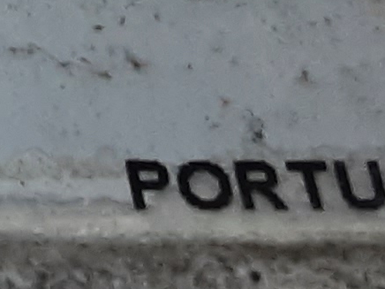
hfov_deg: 8.6
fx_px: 2247
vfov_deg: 7.2
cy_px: -173
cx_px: -637
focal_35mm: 202
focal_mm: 2.91
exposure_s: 1/50
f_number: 1.9
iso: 64
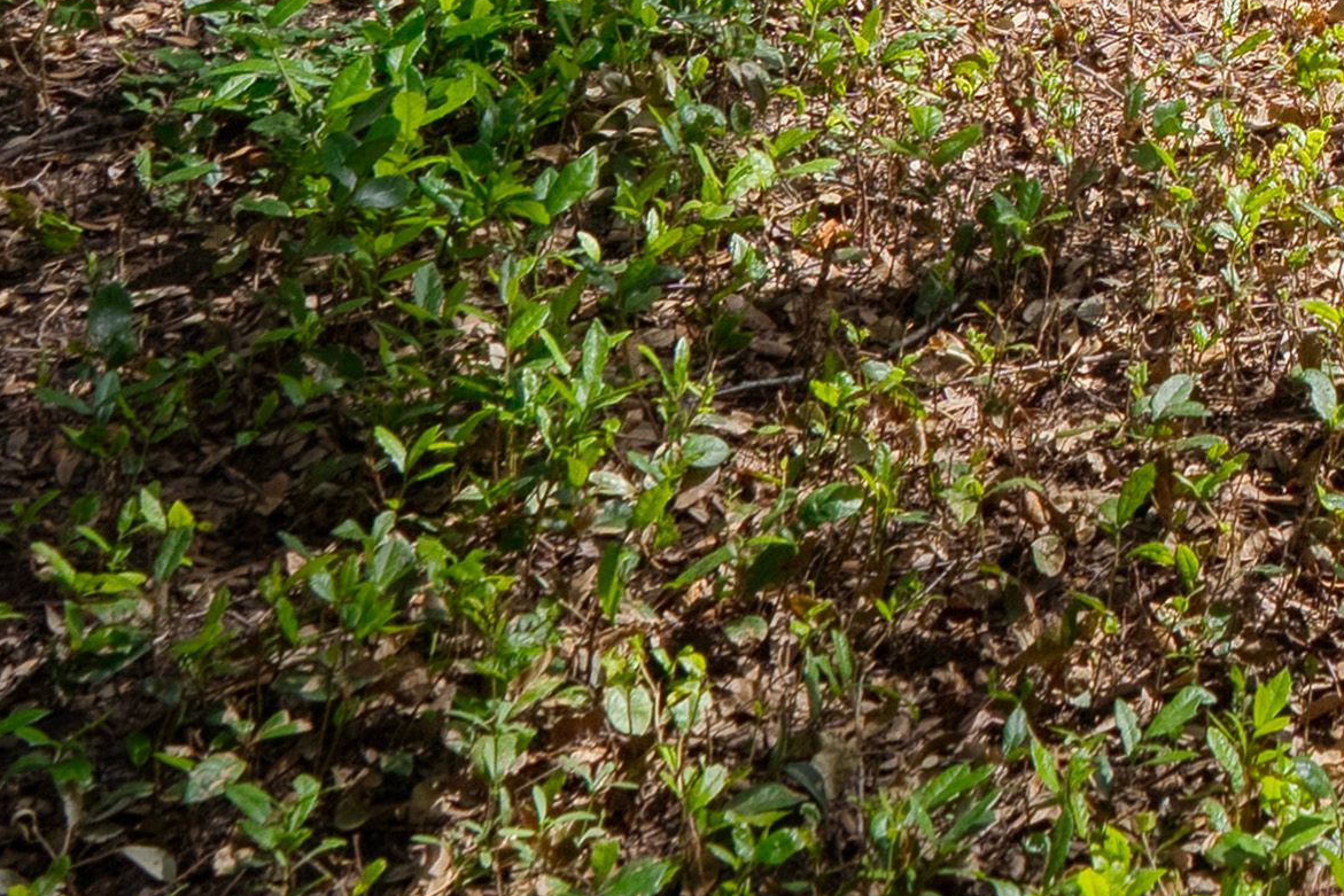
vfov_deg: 13.3
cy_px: -1116
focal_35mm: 82
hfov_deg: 21.4
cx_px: 1936
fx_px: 3061
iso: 320
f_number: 7.1
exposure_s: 1/1600
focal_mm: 16
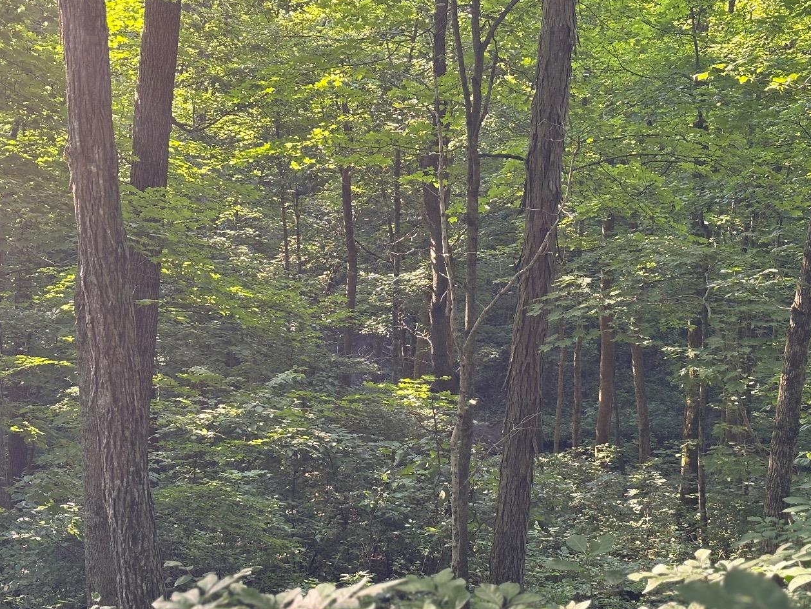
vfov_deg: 23.6
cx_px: 482
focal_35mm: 62
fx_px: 1453
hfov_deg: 31.1
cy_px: 336
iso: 64
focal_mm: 5.96
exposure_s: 1/60
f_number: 1.6
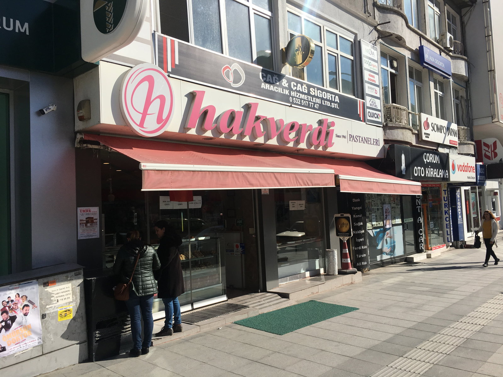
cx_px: 252
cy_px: 188
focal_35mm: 29
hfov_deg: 61.7
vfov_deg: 48.2
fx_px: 421
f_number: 2.2
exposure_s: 1/2331
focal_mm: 4.15
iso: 25
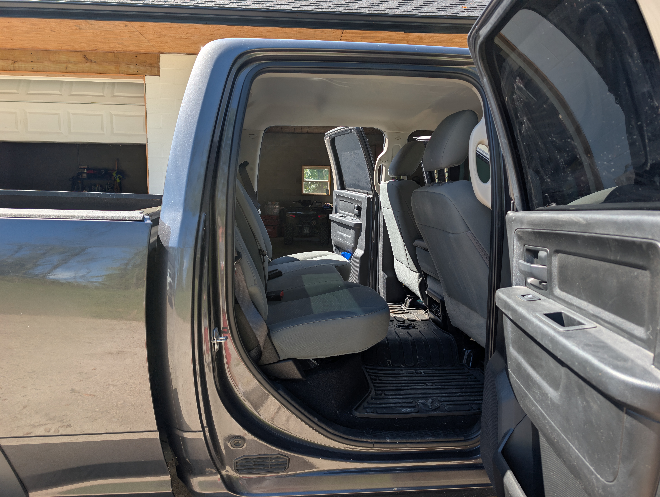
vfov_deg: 56.9
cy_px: 248
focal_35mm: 24
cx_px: 330
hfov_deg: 71.5
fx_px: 458
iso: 19
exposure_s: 1/395
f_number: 1.68
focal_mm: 6.9
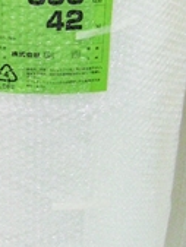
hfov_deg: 13.8
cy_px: 102
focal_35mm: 106
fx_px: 758
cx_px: 13
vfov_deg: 18.5
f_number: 2.7
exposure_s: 1/30
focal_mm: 5
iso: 250
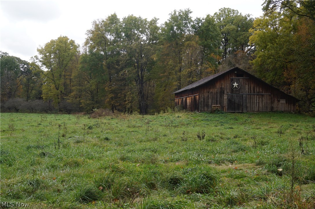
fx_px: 354
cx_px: 158
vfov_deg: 33.0
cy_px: 104
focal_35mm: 40
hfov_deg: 48.0
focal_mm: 27
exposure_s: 1/60
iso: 100
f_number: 7.1
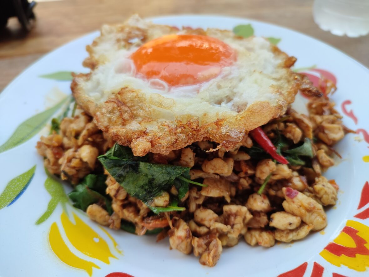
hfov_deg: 69.4
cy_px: 138
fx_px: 266
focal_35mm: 25
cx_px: 184
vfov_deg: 54.9
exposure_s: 1/112
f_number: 1.9
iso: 50
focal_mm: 6.04
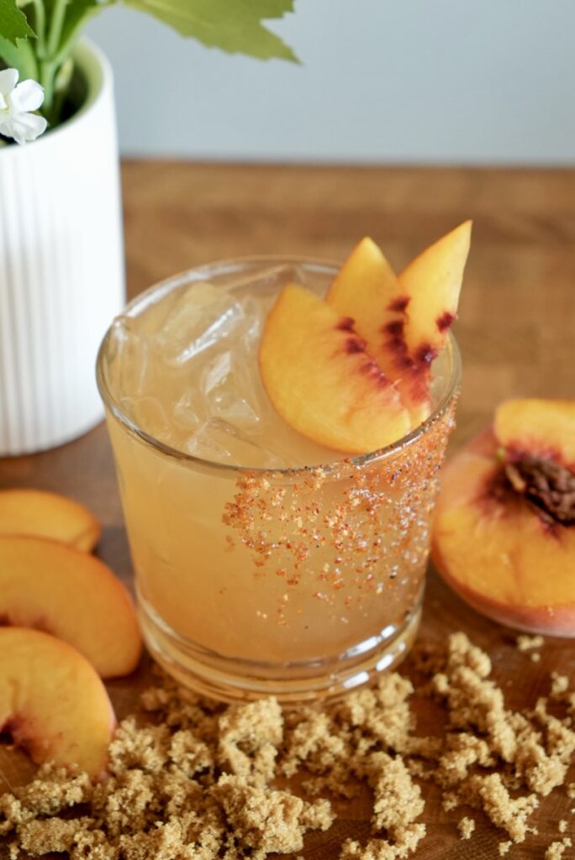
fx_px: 1712
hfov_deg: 19.1
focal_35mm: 72
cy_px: 430
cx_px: 288
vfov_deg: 28.2
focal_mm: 47.7
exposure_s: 1/100
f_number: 3.2
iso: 1000
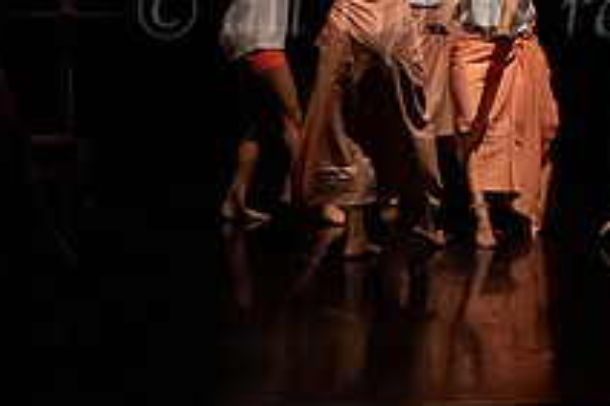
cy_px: -23
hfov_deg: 12.9
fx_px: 2692
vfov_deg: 8.6
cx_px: 488
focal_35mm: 159
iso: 4000
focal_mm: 54
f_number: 4
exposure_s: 1/400
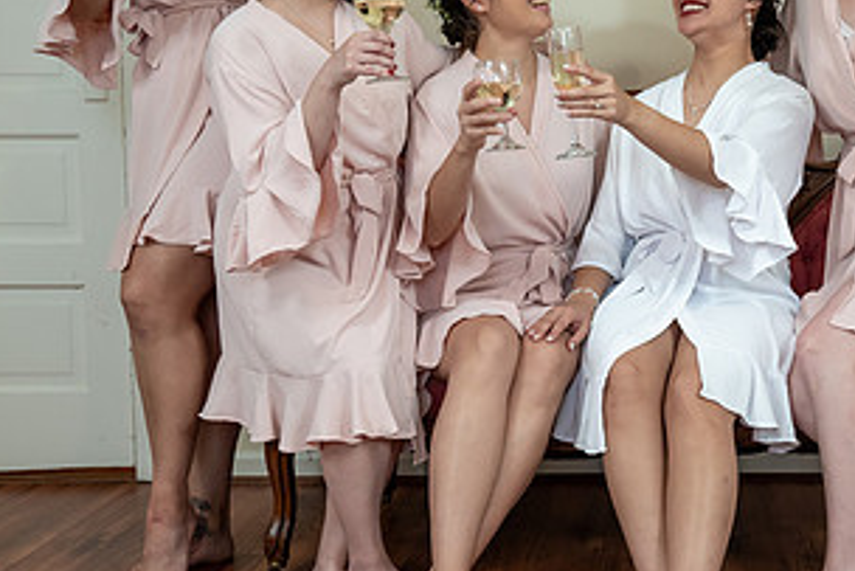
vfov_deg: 23.7
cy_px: 197
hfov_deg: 33.9
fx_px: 1354
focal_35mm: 57
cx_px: 697
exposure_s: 1/200
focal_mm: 28
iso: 2000
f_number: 5.6
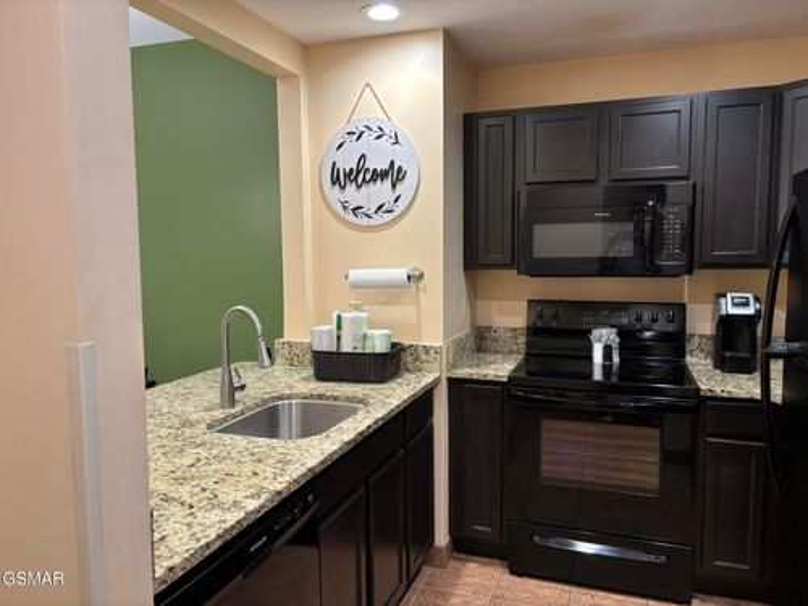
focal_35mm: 26
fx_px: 607
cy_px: 303
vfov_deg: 53.1
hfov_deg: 67.3
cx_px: 404
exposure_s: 1/60
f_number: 1.6
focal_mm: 5.96
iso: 200
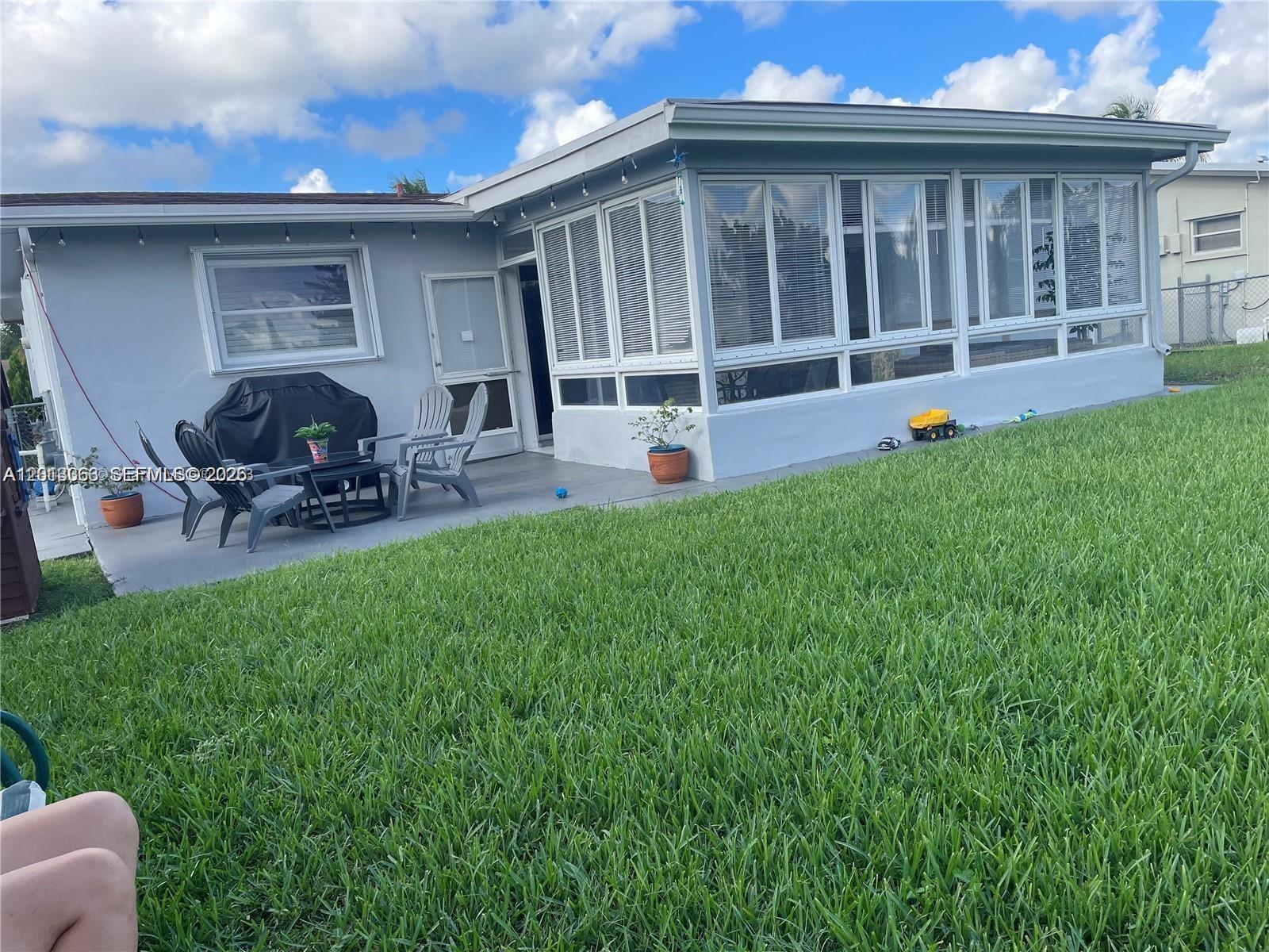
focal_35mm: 26
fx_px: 953
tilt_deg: -8.3
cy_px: 476
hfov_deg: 67.3
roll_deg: +6.4
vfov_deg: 53.1
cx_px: 634
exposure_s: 1/1052
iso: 32
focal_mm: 4.2
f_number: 1.6
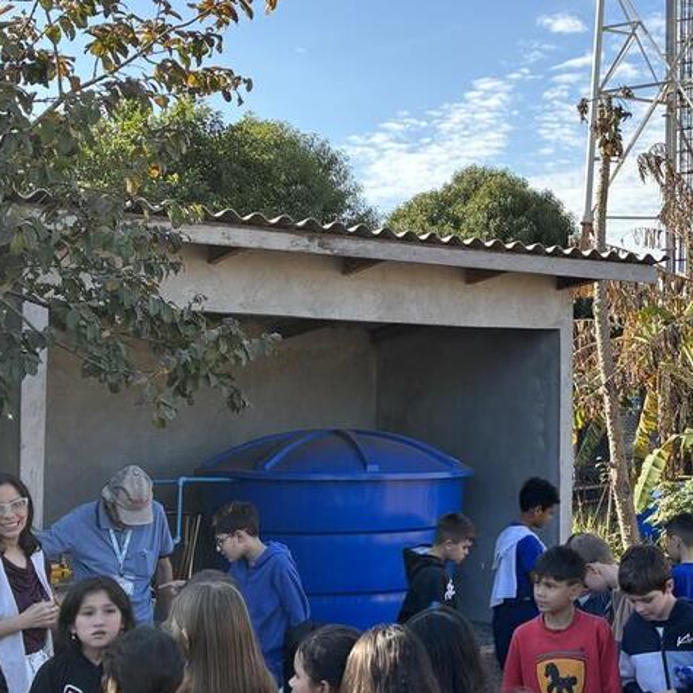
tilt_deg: +1.7
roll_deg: -0.2
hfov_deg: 29.3
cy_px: 376
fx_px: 1314
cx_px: 486
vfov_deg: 29.5
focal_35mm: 58
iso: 50
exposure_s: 1/1080
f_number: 1.6
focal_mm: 5.96
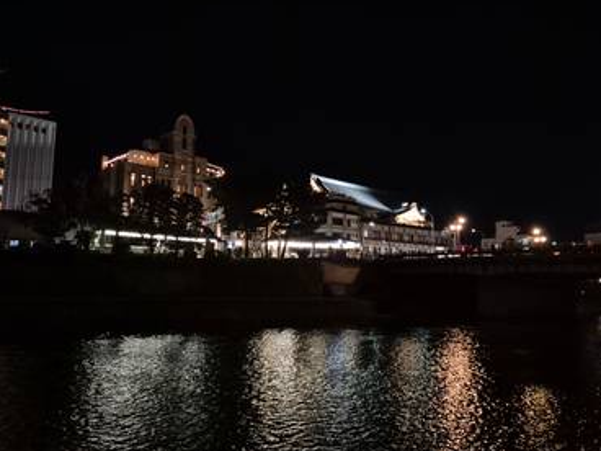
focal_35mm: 30
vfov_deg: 46.7
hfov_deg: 59.2
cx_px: 377
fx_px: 521
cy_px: 247
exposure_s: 1/60
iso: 1000
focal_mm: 5.4
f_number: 1.8
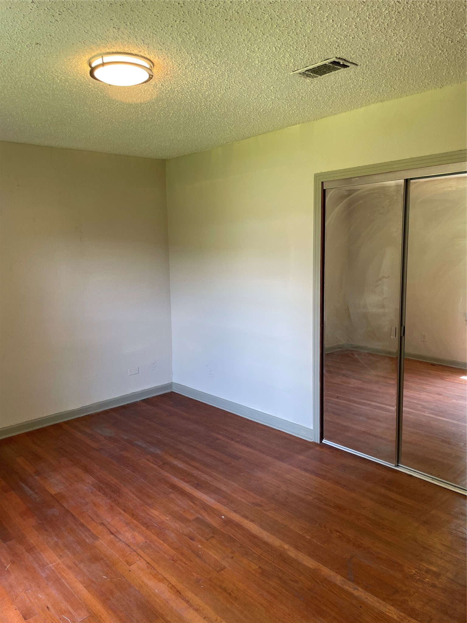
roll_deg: +1.7
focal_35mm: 26
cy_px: 312
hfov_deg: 53.1
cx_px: 234
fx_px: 468
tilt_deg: -7.9
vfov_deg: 67.3
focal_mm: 4.2
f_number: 1.6
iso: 80
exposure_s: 1/60
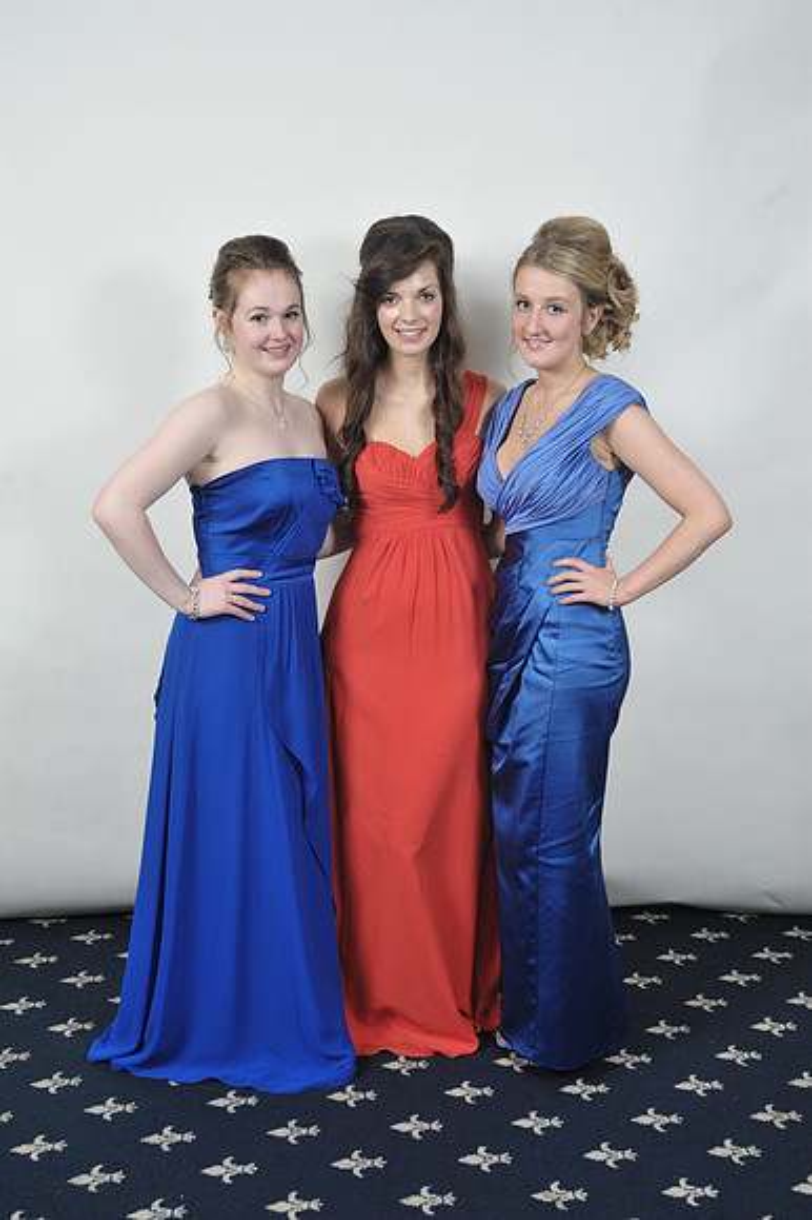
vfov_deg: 43.6
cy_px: 610
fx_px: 1524
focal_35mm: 45
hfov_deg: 29.8
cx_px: 406
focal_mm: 45
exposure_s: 1/160
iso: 1000
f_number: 7.1
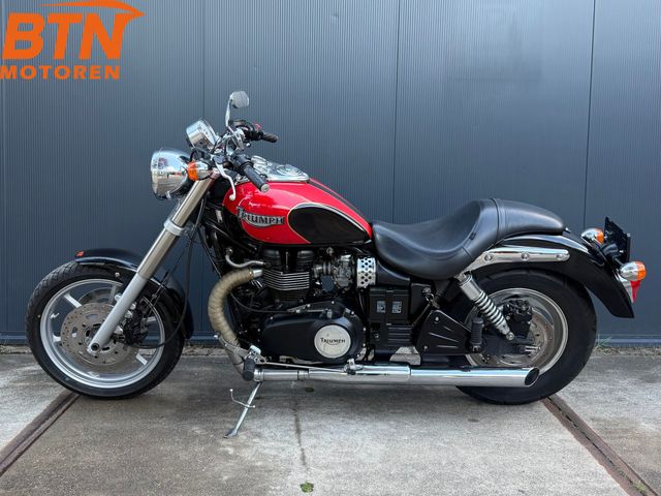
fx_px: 458
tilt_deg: -3.8
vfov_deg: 56.8
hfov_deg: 71.6
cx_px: 330
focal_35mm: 24
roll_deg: -1.3
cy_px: 248
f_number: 1.78
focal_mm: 6.76
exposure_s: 1/171
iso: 100
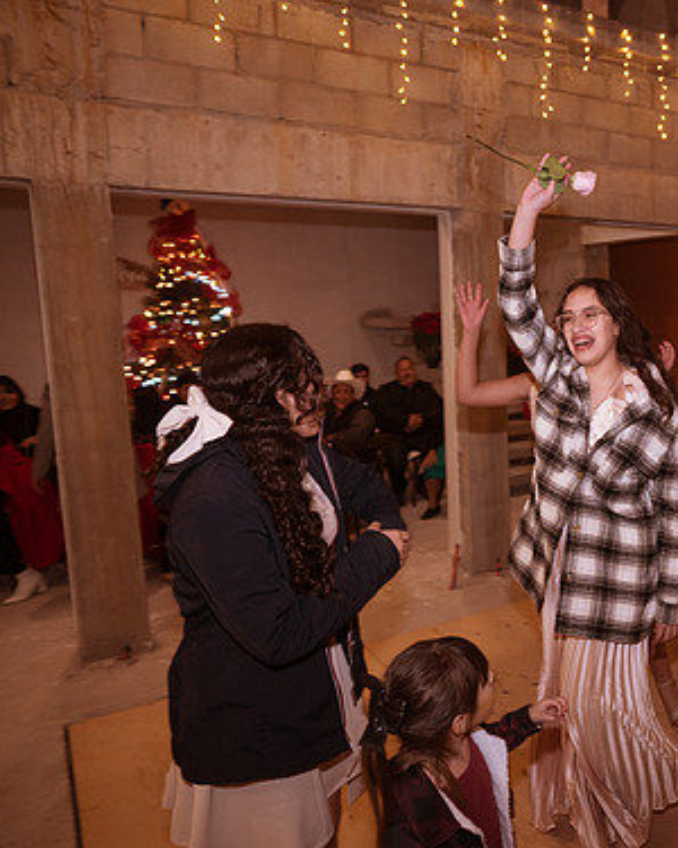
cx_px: 603
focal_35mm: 29
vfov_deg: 60.4
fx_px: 727
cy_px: 416
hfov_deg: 45.5
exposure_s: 1/100
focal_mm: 20
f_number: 3.5
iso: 1600
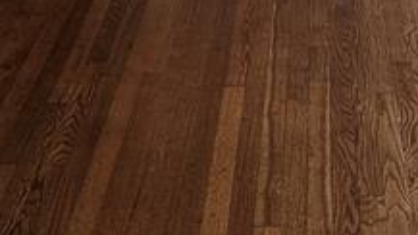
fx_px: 1308
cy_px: -285
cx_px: 277
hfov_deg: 18.1
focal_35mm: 118
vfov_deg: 9.4
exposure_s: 1/180
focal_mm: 6.3
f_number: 1.7
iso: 100
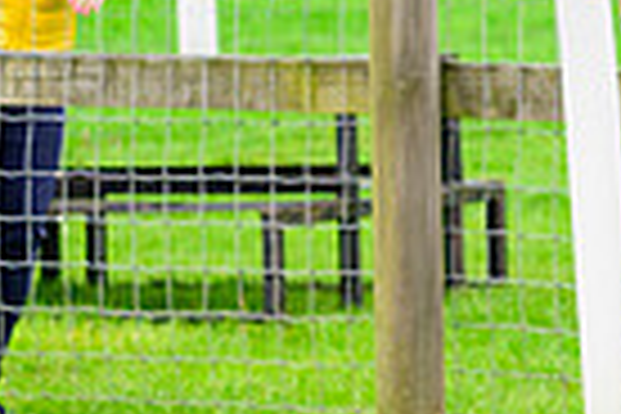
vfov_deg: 2.7
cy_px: -443
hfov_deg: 4.1
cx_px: 1098
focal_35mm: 504
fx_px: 8693
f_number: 5.6
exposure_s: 1/500
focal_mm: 120
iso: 1000
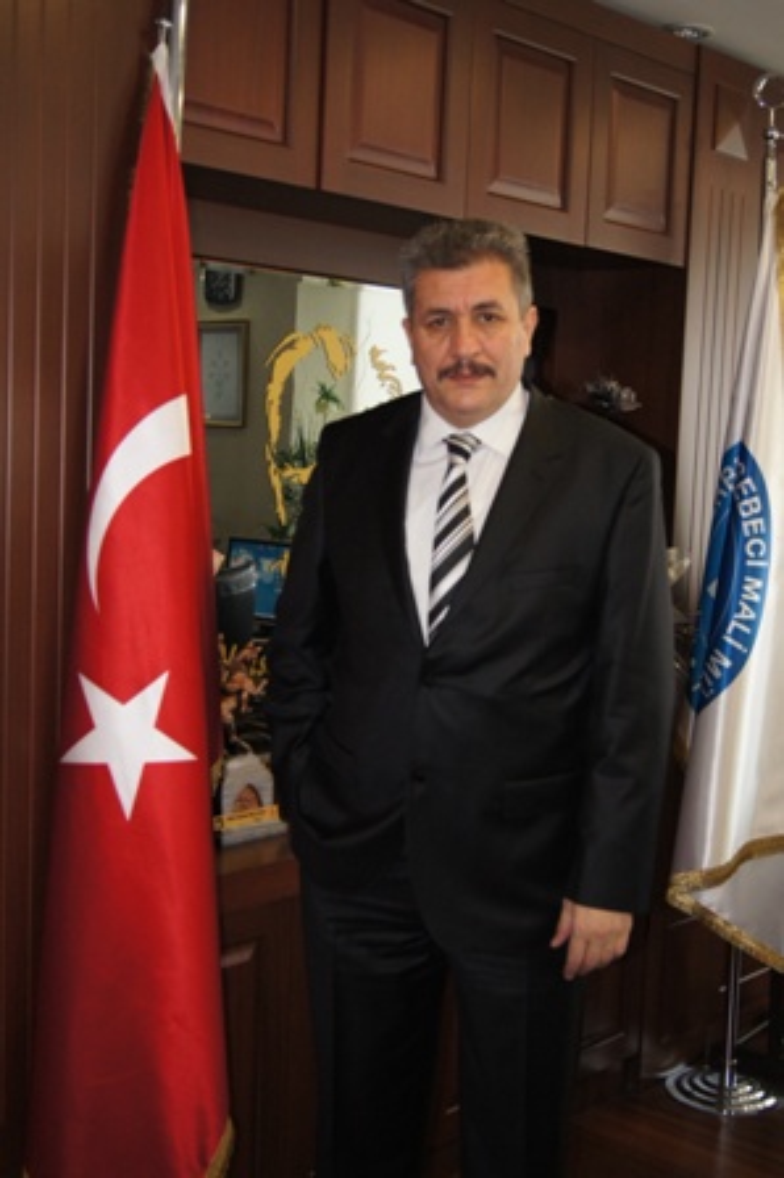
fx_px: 1472
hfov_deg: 29.8
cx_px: 392
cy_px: 589
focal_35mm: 45
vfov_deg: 43.6
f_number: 4.5
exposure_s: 1/60
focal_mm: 30
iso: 800
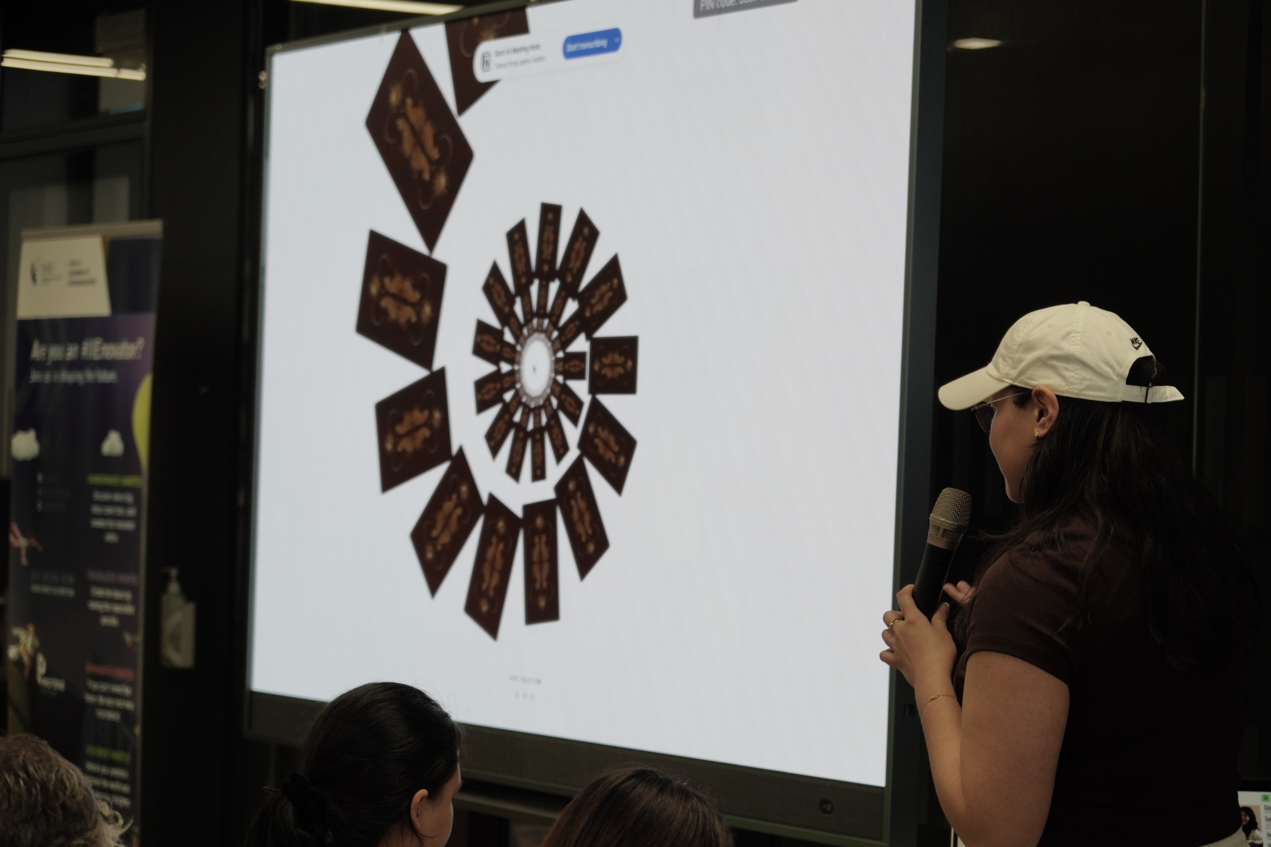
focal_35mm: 105
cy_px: 424
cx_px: 636
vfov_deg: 13.0
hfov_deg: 19.5
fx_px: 3707
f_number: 4
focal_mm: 70
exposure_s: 1/125
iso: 320
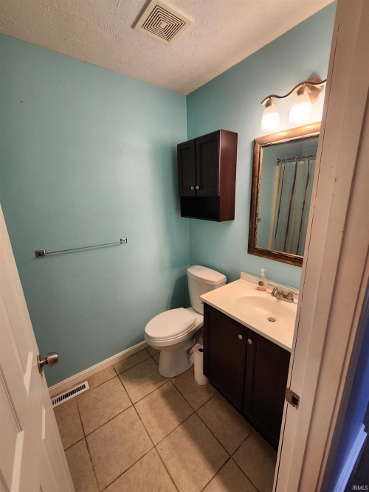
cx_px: 184
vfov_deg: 106.2
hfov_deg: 89.9
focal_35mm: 13
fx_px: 185
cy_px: 246
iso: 250
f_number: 2.2
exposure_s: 1/60
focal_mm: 2.2
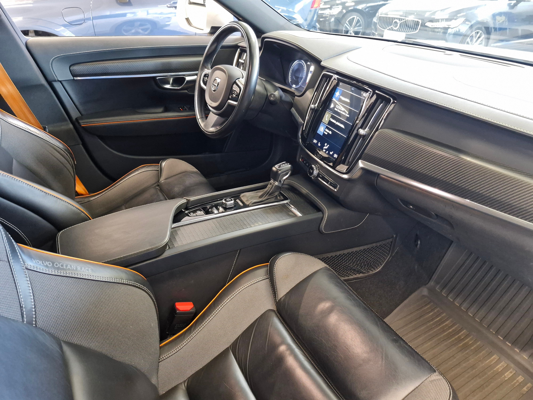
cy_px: 200
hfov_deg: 73.9
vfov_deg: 58.9
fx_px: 354
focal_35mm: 23
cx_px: 266
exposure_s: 1/50
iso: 500
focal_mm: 5.54
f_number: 1.8
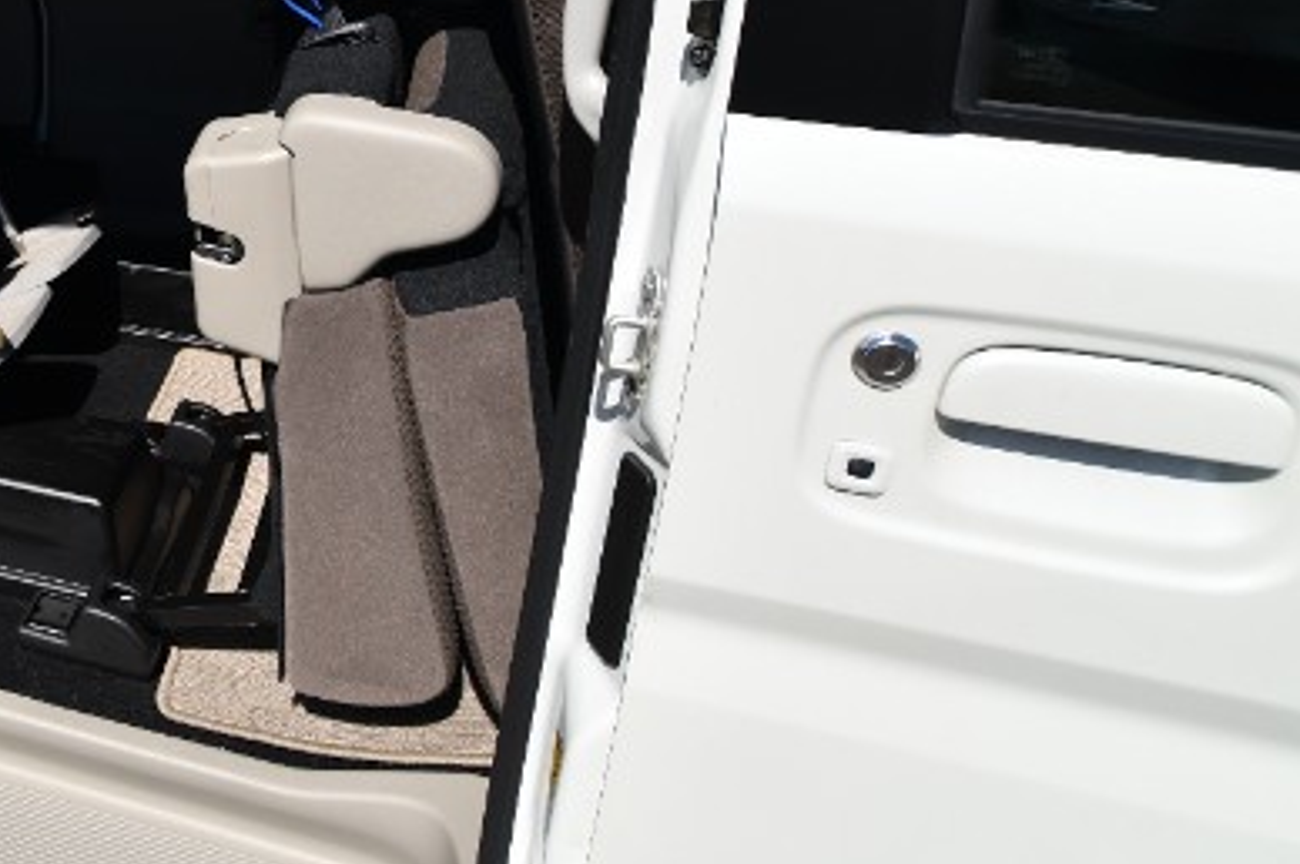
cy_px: 122
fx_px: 1191
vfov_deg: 37.8
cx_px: -37
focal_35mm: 33
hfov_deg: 46.5
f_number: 9
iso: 100
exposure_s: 1/320
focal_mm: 11
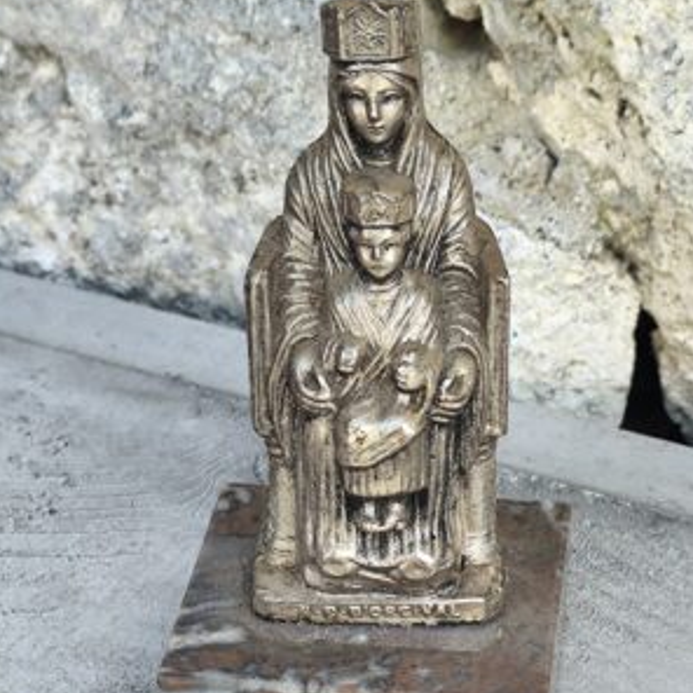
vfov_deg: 15.7
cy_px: 438
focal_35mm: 111
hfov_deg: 15.7
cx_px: 344
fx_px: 2514
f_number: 1.65
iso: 80
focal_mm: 6.19
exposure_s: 1/100
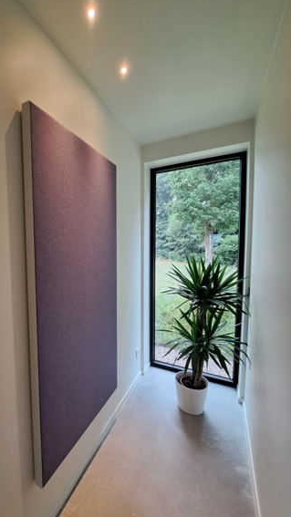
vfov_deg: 103.0
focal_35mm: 15
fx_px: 206
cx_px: 94
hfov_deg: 68.3
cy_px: 262
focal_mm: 1.74
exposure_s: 1/50
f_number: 2.2
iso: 125
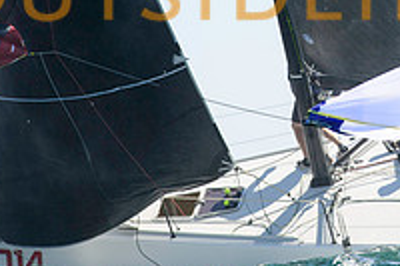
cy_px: -21
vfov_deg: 2.4
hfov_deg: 3.6
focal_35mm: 580
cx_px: 374
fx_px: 6439
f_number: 5.6
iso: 250
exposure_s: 1/1250
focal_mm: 200
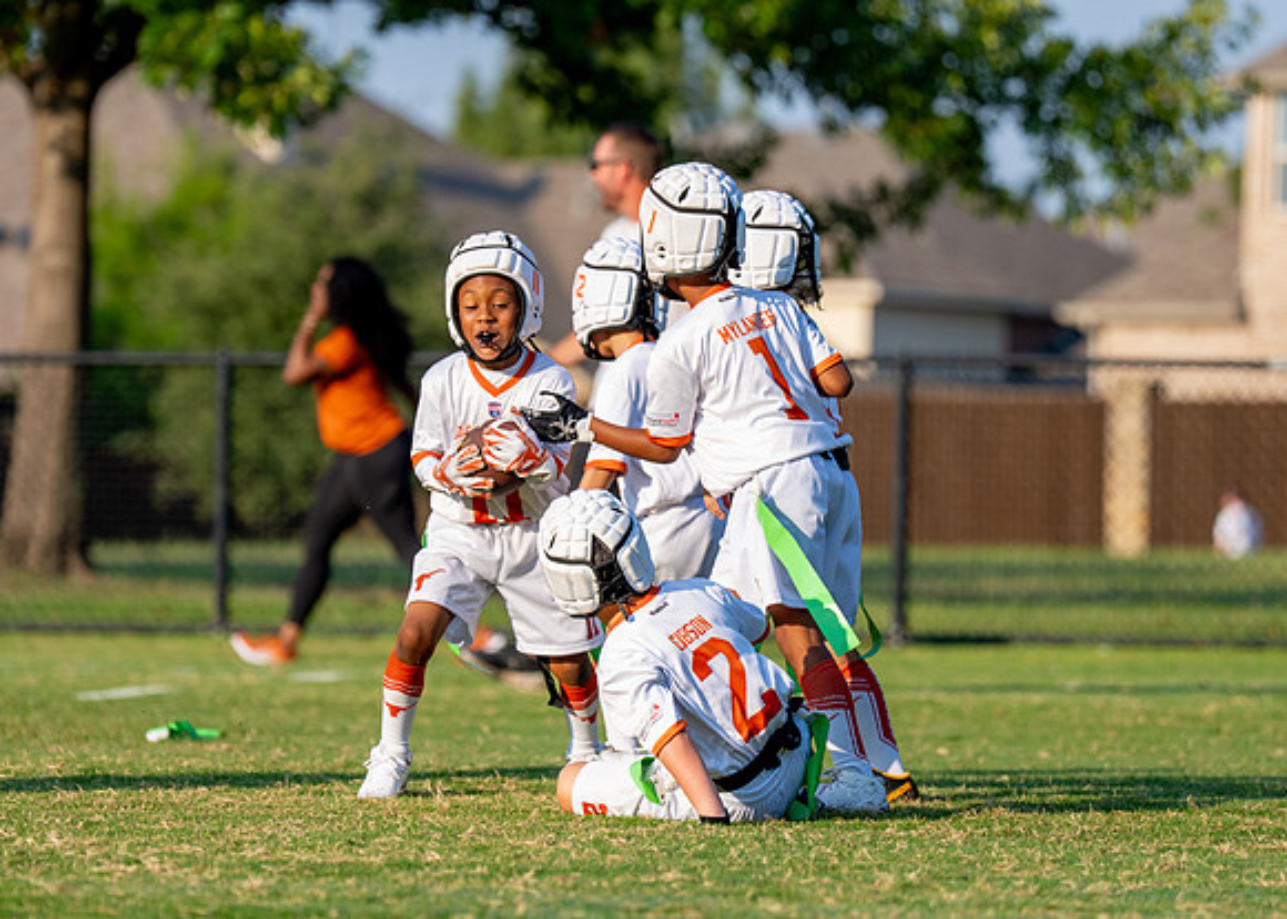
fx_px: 8114
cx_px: 604
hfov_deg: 9.1
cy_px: 459
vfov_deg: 6.5
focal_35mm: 222
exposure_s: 1/2000
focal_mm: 144
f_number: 2.8
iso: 200
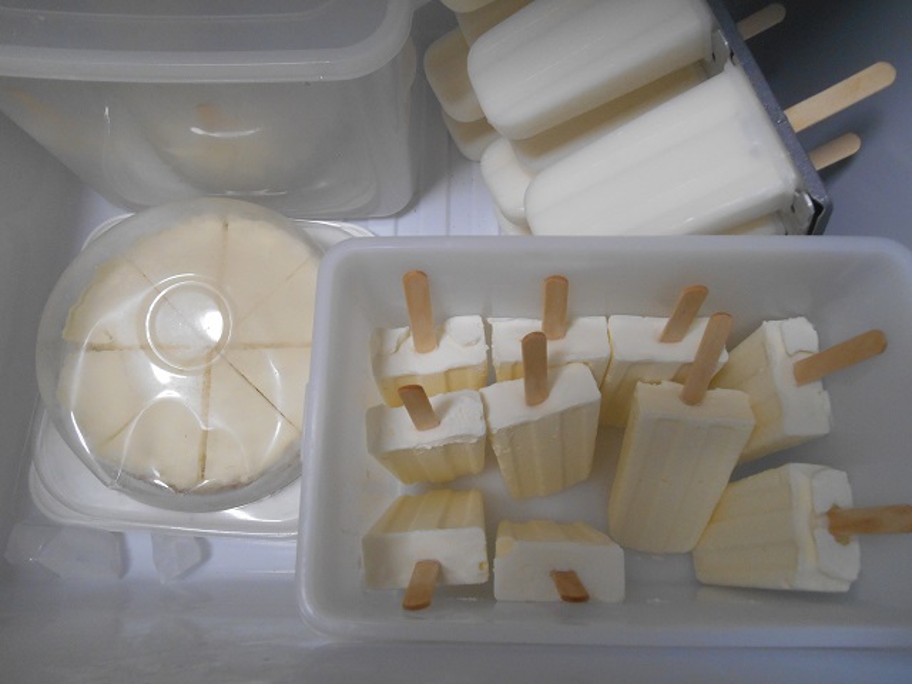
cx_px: 456
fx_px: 685
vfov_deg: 53.1
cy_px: 342
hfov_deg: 67.3
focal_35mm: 26
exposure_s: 1/30
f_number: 3.4
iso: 250
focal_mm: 4.7
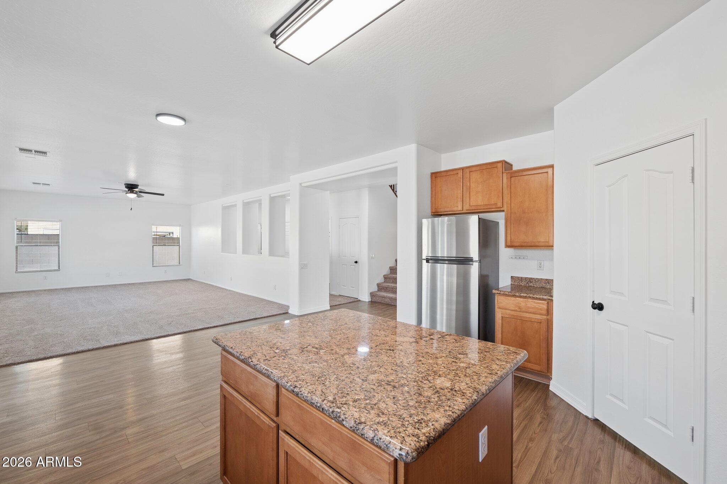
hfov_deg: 104.3
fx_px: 283
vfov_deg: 81.2
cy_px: 242
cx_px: 364
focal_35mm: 14
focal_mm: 14
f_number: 8
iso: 400
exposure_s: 1/20
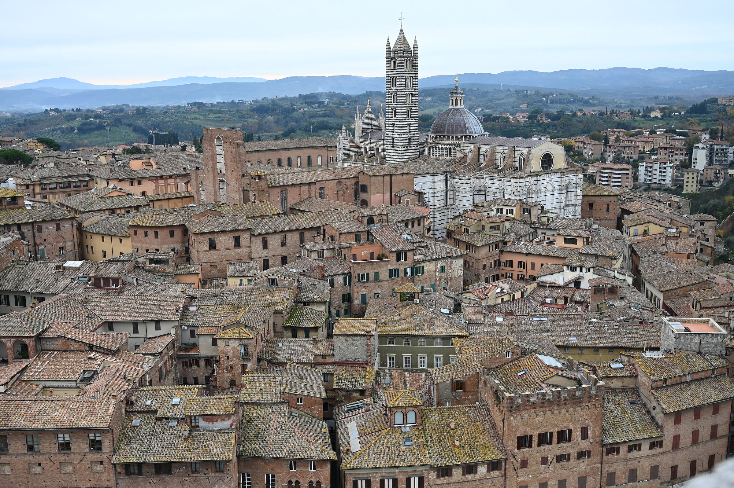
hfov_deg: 53.2
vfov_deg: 36.8
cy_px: 244
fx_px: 734
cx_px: 367
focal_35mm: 36
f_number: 5
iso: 200
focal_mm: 36
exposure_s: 1/160
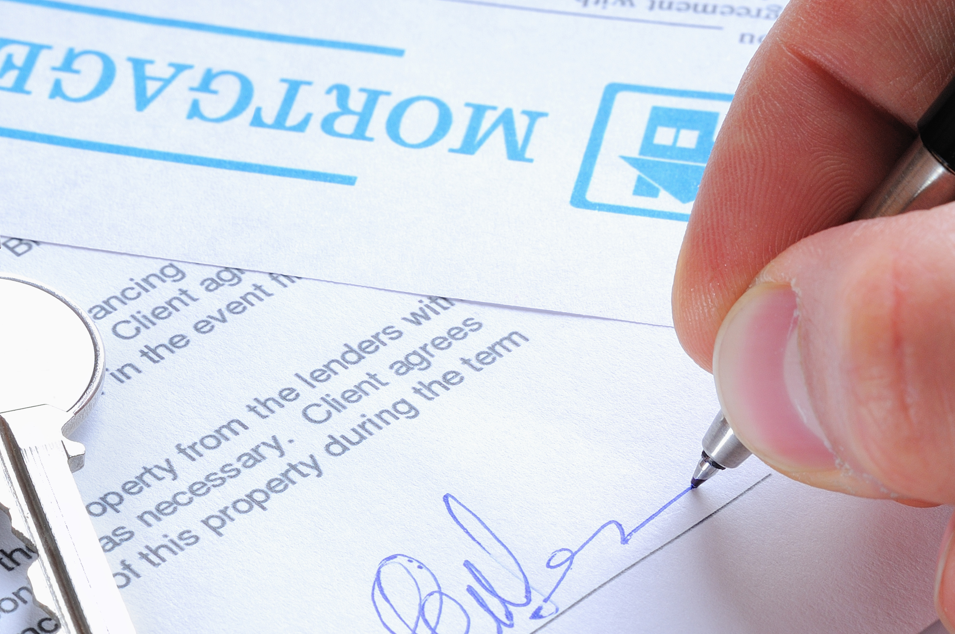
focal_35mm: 160
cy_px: 470
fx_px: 4239
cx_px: 310
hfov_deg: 12.8
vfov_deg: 8.5
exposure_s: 1/250
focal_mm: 70
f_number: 18
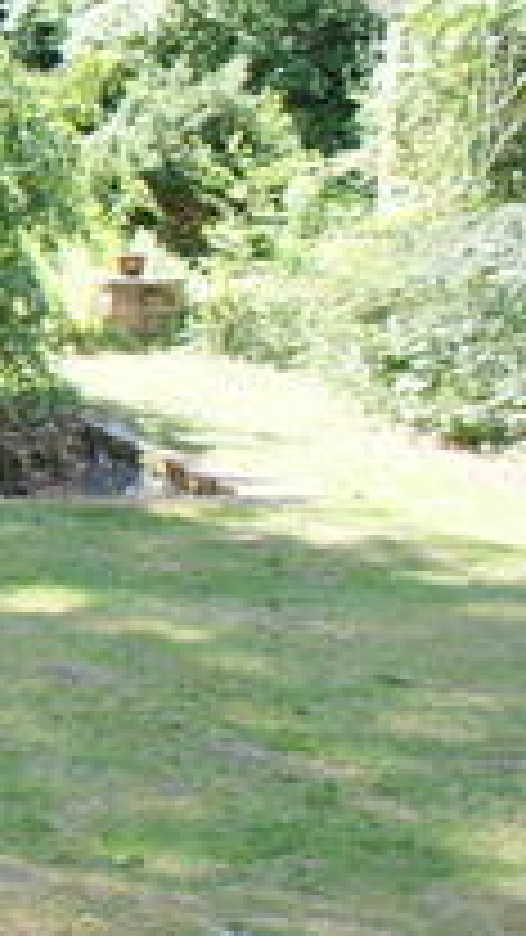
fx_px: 2157
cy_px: 349
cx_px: -899
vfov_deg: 24.4
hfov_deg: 10.8
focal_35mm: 87
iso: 100
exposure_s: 1/50
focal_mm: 18
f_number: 6.3
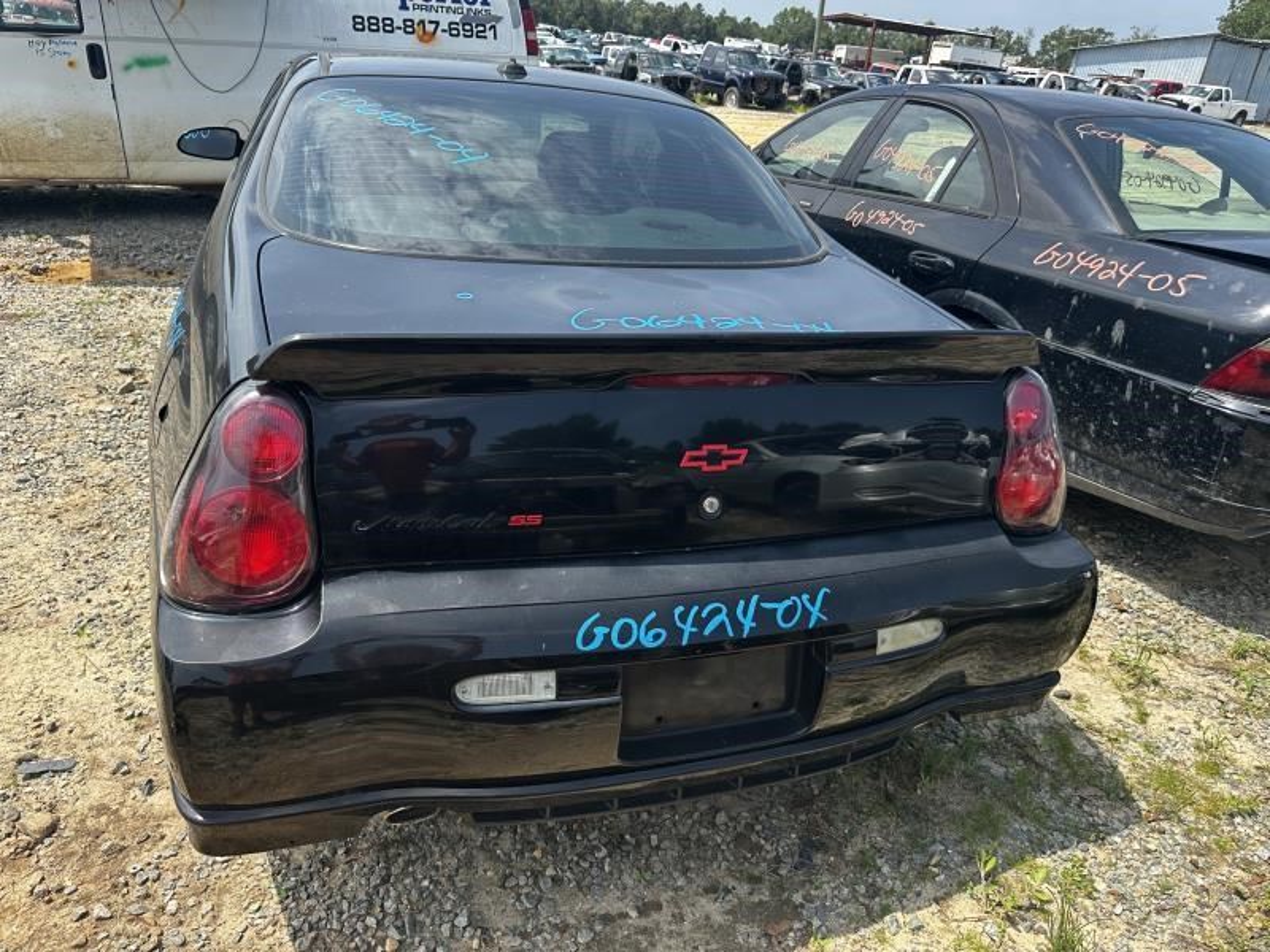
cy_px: 476
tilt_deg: -25.4
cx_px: 635
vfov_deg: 56.8
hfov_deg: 71.6
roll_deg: -7.0
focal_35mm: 24
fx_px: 881
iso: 80
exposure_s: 1/1880
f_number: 1.78
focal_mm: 6.86
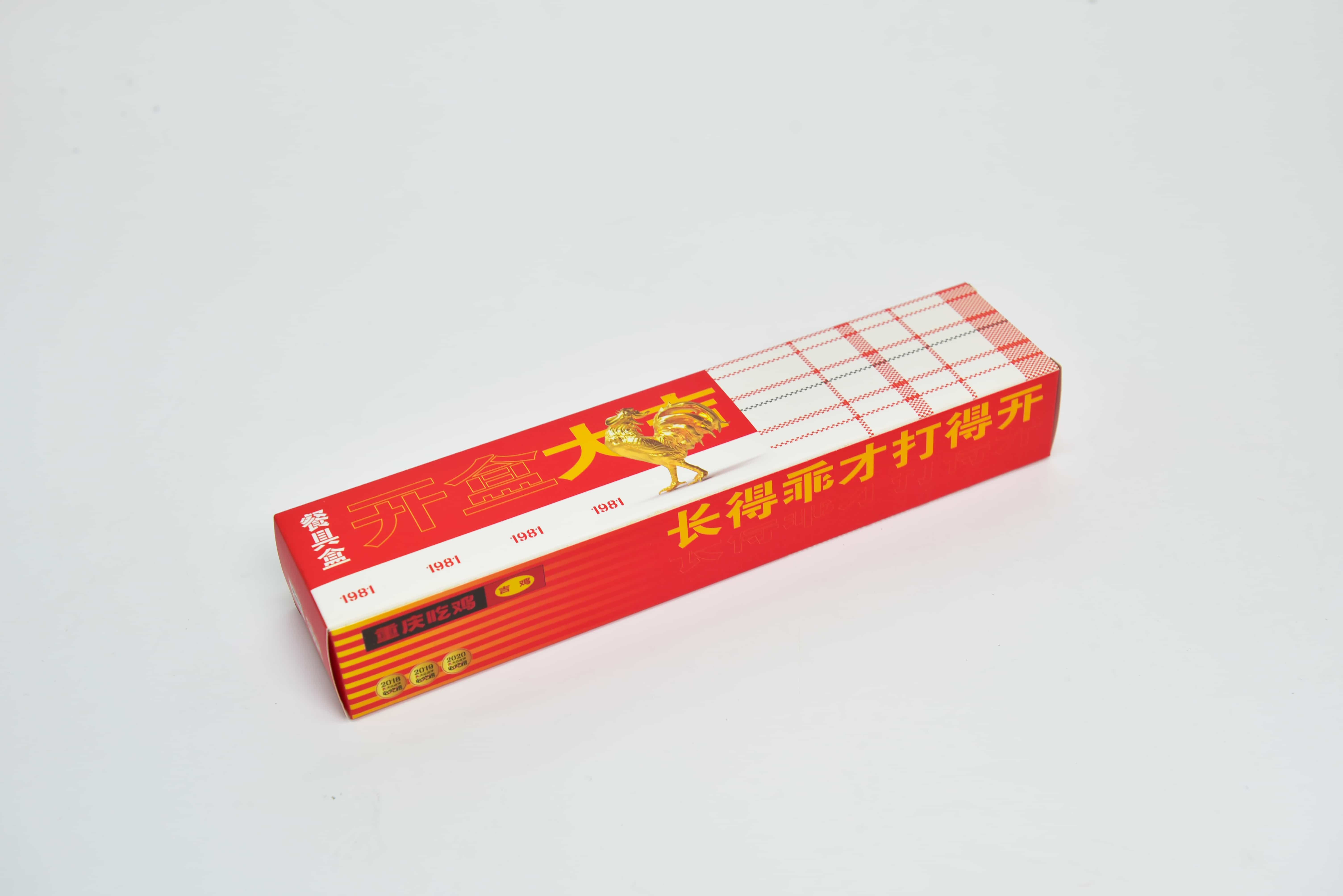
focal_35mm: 48
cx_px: 672
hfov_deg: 41.1
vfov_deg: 28.1
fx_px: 1791
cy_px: 448
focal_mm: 48
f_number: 6.3
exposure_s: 1/50
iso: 400
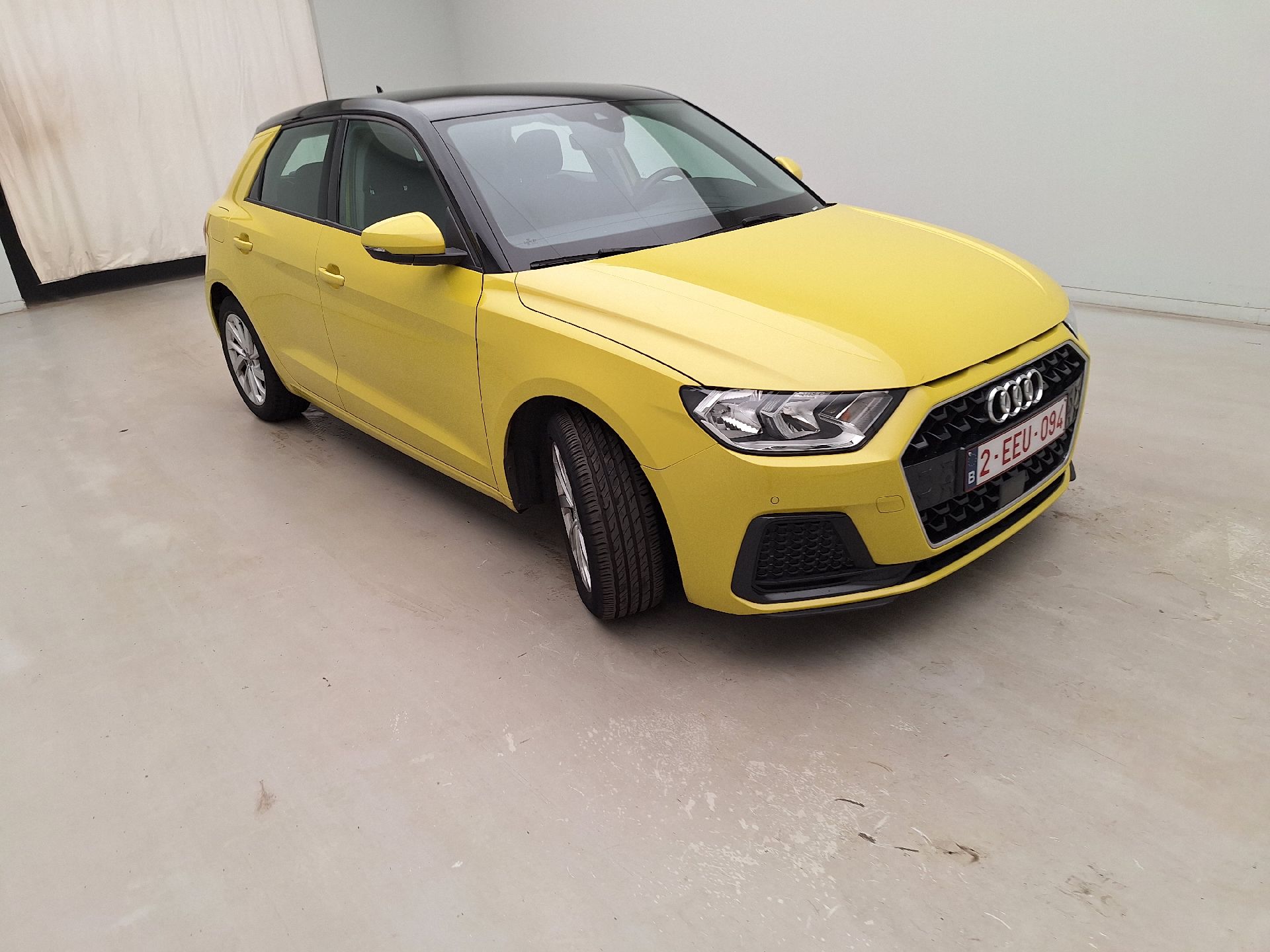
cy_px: 476
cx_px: 635
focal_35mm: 23
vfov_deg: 58.9
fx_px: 844
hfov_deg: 73.9
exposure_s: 1/102
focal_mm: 5.54
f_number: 1.8
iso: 40
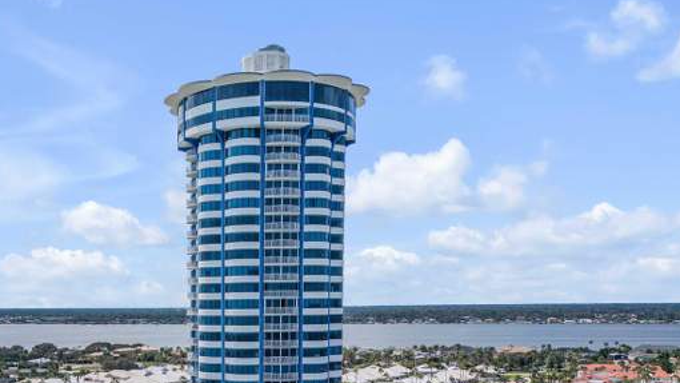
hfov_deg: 47.8
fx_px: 739
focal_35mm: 41
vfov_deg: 27.5
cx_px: 181
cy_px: 372
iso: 130
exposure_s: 1/5000
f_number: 1.7
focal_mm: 6.72
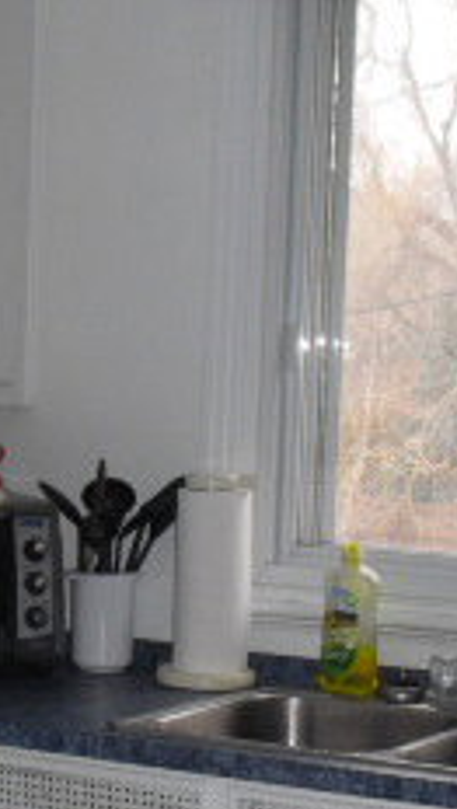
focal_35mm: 108
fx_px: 2320
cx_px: 304
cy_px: 610
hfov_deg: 11.2
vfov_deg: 19.6
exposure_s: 1/60
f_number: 3.1
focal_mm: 6.3
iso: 200
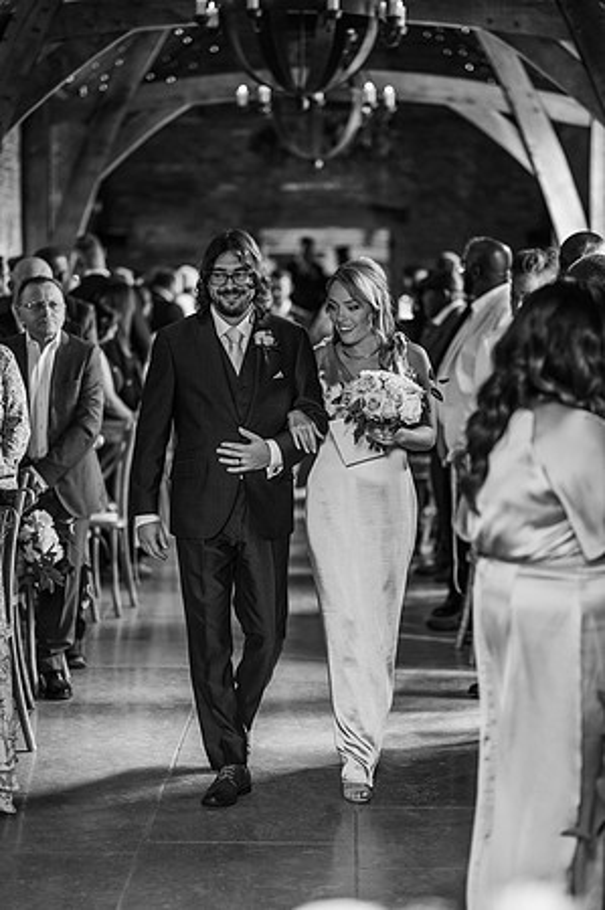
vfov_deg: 23.9
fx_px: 2148
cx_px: 302
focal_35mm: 85
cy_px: 455
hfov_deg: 16.0
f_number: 1.8
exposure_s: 1/200
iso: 560
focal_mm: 85
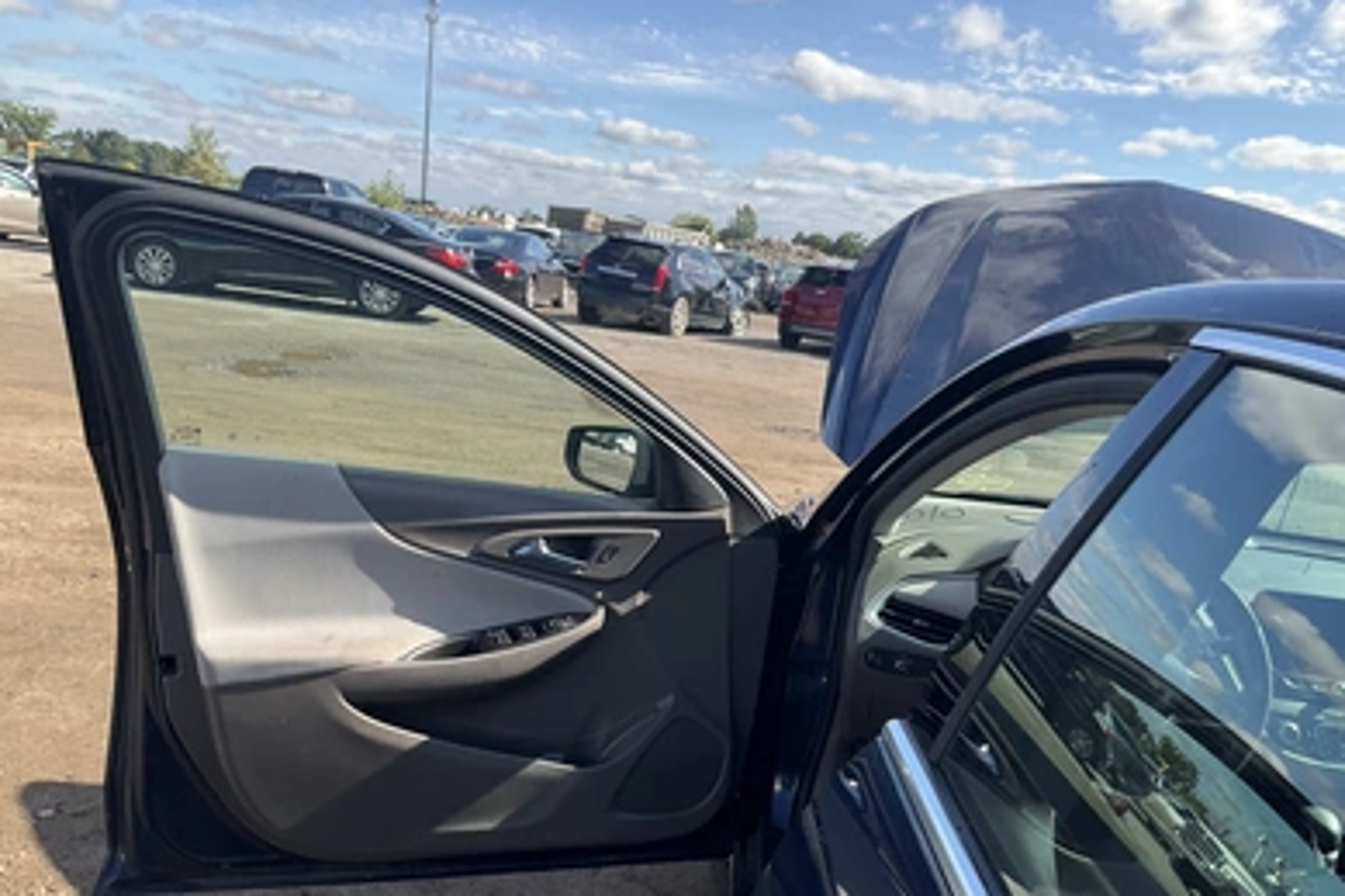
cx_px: 685
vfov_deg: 42.2
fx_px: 1158
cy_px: 515
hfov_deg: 60.3
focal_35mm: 31
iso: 25
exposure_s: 1/829
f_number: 1.8
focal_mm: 3
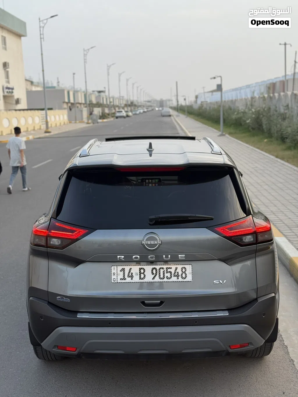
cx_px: 149
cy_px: 198
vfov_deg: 39.7
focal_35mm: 48
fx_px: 551
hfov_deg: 30.3
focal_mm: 6.76
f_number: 1.78
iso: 64
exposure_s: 1/131
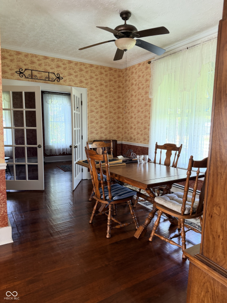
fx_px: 210
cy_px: 152
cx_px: 114
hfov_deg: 56.8
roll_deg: -0.3
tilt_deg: -7.9
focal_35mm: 24
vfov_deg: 71.6
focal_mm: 6.76
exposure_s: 1/60
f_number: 1.78
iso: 200
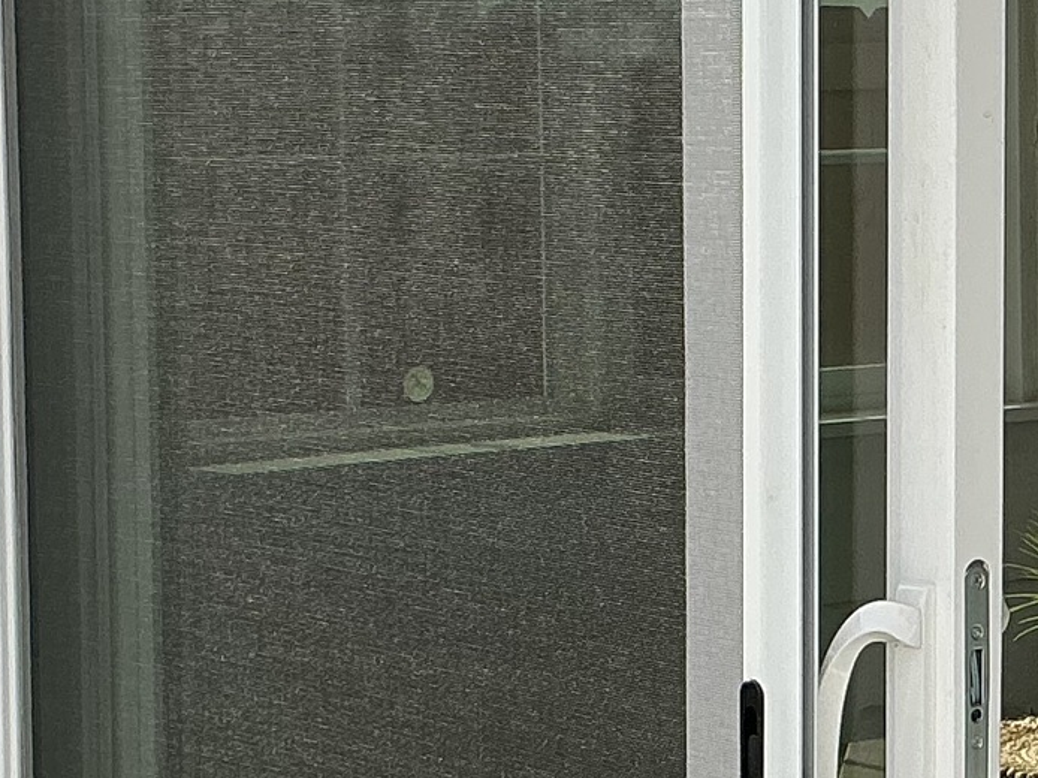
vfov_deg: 11.9
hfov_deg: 15.4
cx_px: 1174
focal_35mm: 124
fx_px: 3717
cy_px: 449
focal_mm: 3
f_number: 1.8
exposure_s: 1/1035
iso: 25
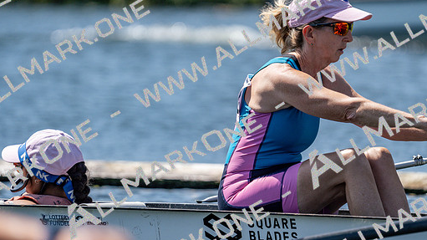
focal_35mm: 590
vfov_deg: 2.1
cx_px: 237
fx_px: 6678
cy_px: 110
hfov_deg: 3.7
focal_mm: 496
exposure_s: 1/2000
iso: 320
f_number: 6.3
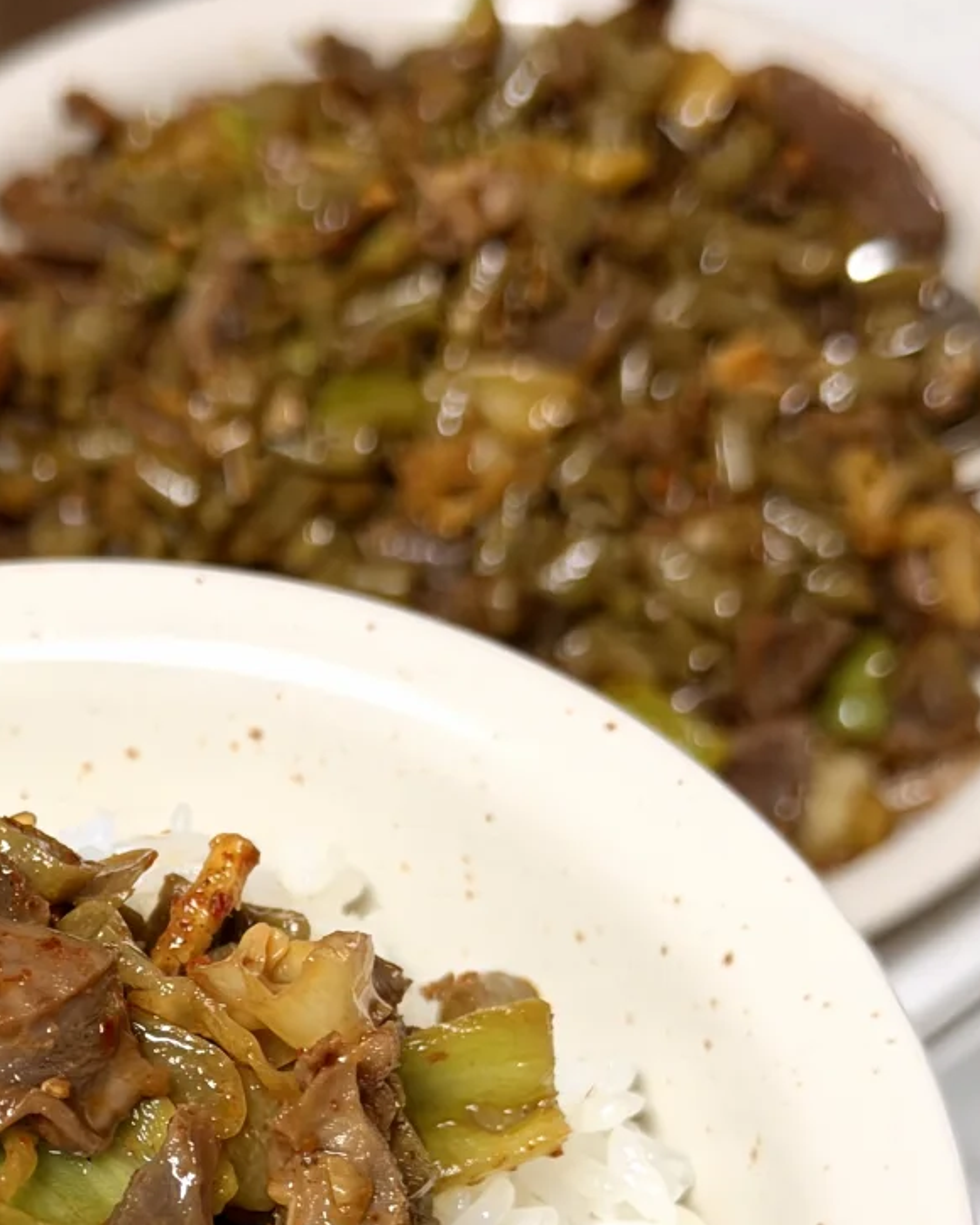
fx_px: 3372
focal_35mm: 93
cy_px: 1151
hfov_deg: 16.3
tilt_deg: -56.0
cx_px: 100
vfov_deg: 20.1
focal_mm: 6.76
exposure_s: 1/50
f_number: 1.78
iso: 64
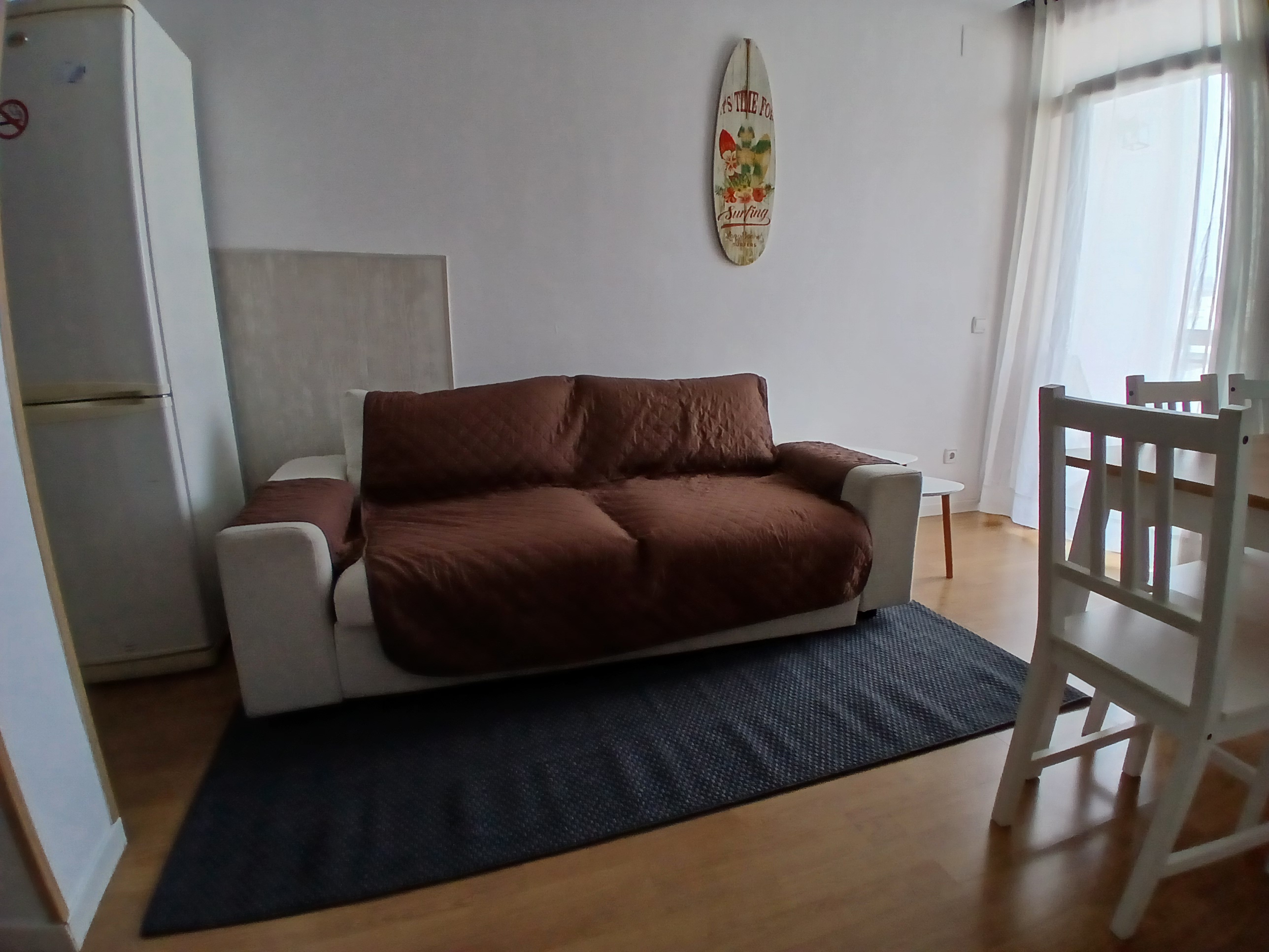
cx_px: 634
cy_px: 476
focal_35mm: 17
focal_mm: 1.4
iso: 100
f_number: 2.2
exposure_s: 1/50
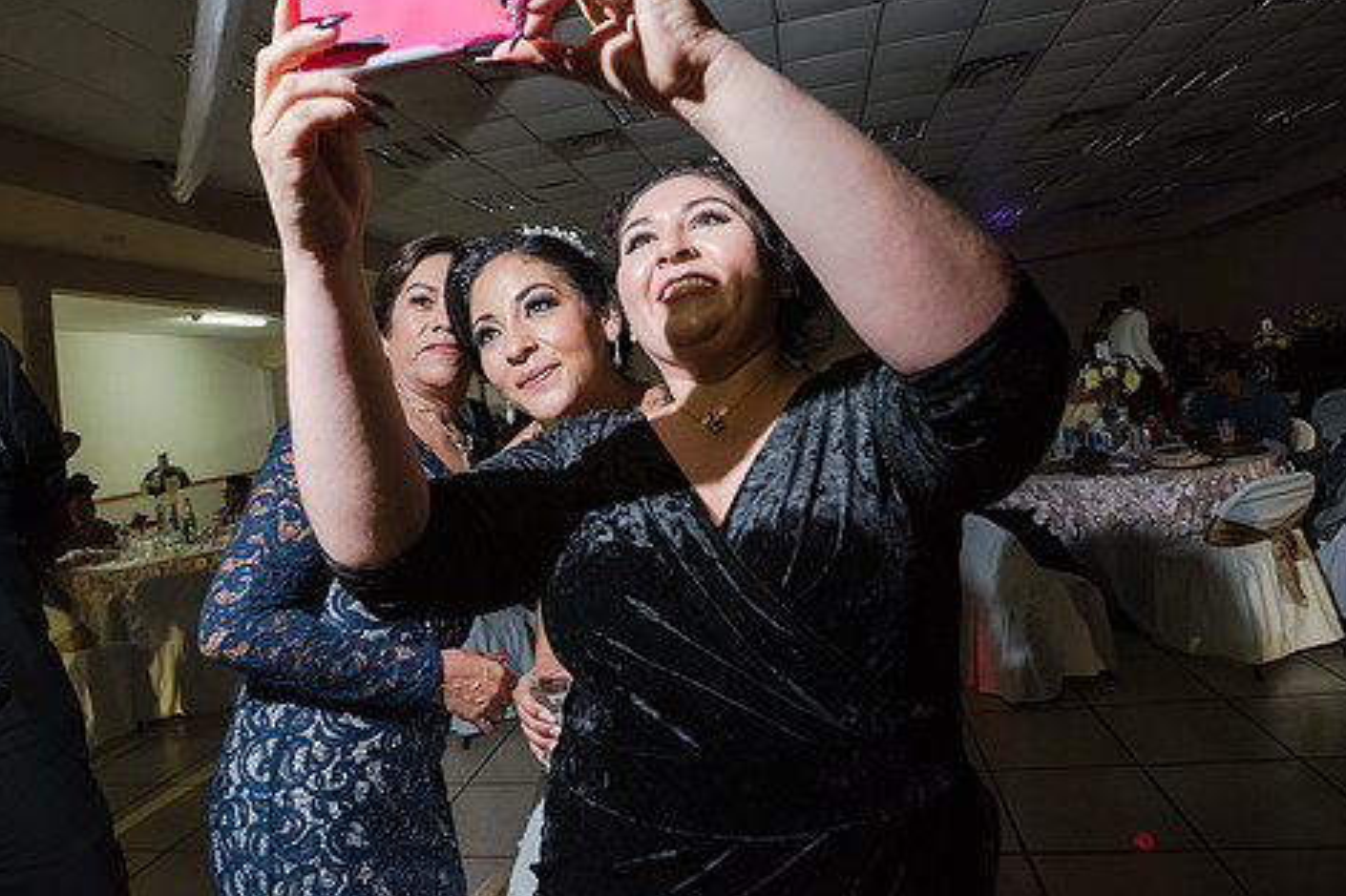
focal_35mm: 21
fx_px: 785
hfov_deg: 81.2
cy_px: 354
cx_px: 639
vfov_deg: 58.9
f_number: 3.5
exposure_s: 1/100
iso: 1600
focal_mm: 17
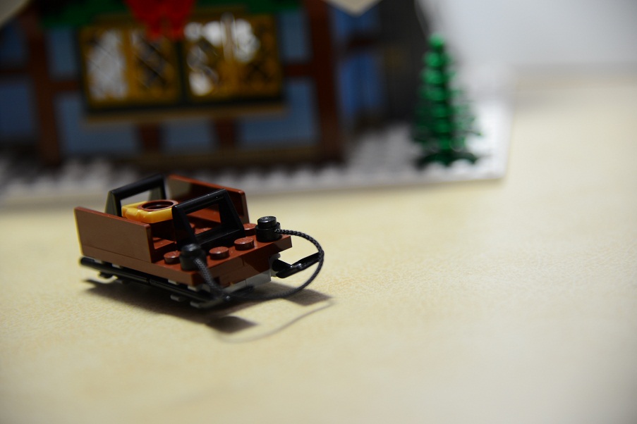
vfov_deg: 11.4
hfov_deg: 17.1
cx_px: 318
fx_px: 2123
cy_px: 212
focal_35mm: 120
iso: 500
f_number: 4
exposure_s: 1/50
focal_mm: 120
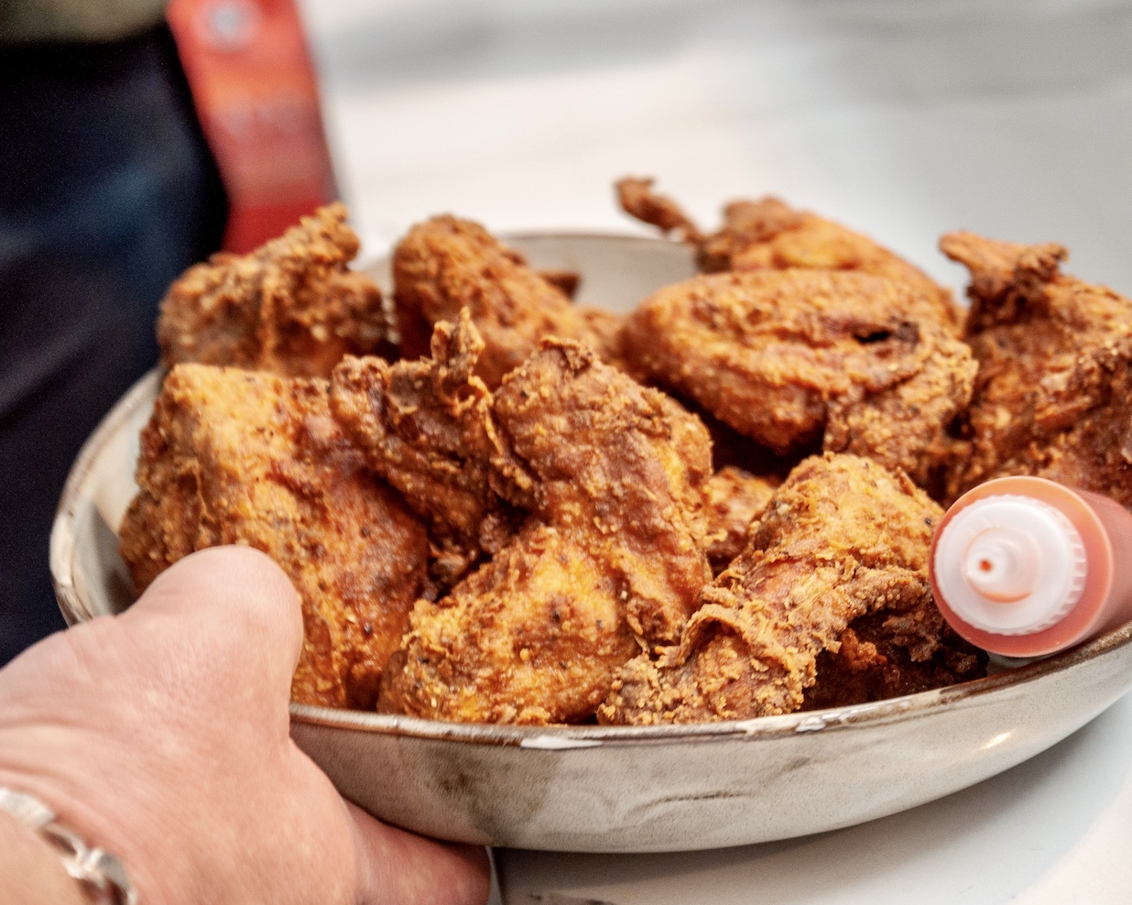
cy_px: 451
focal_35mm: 99
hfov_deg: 19.4
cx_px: 544
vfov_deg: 15.5
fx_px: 3316
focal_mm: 58
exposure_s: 1/60
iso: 450
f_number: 4.8
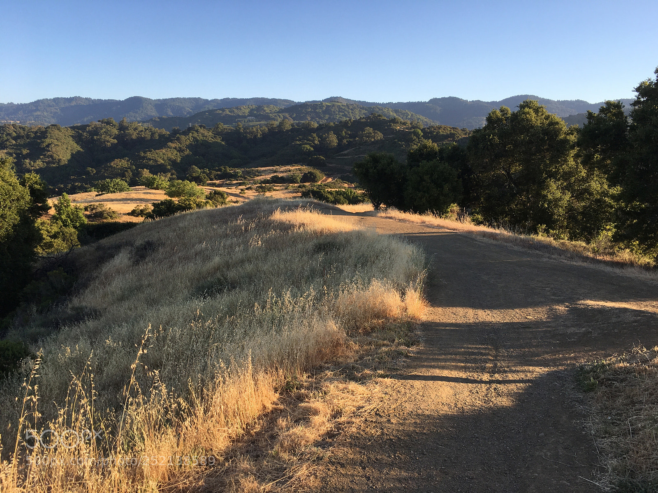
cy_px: 246
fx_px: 551
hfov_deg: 61.7
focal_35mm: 29
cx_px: 329
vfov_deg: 48.2
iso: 25
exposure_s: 1/545
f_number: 2.2
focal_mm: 4.15
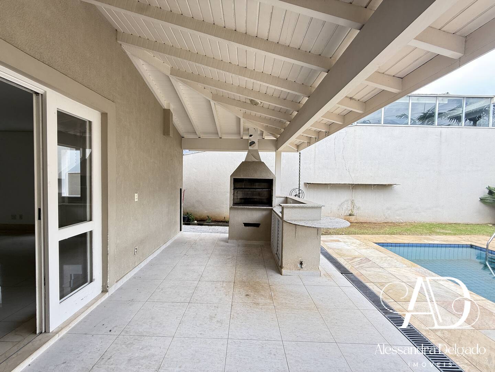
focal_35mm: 14
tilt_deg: -1.2
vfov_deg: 85.7
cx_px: 248
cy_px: 186
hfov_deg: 102.1
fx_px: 200
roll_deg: -1.4
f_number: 2.2
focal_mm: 2.22
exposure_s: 1/101
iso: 64
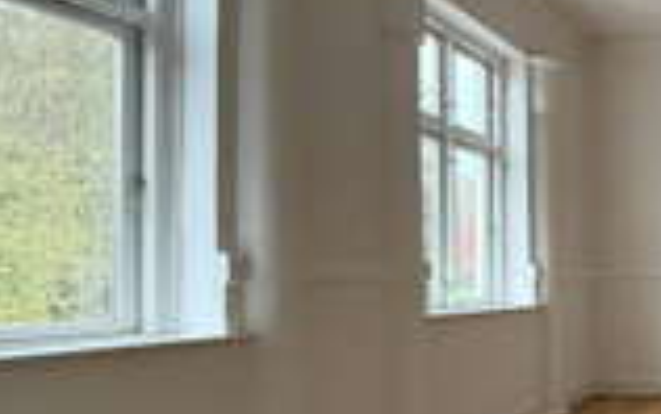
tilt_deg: +2.0
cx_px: 759
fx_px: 631
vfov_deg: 36.1
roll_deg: +0.3
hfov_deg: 41.4
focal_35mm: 35
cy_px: 263
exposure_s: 1/60
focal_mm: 2.22
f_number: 2.2
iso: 400
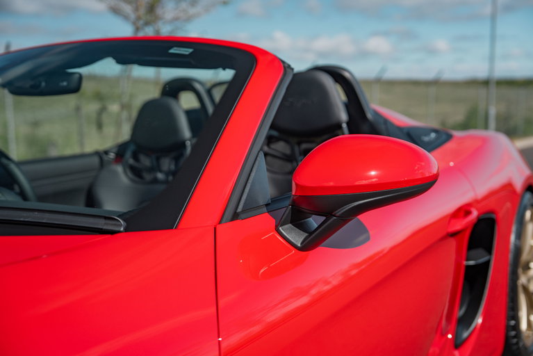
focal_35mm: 40
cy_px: 178
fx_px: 592
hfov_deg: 48.4
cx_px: 266
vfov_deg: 33.4
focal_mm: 40
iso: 100
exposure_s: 1/1600
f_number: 2.8
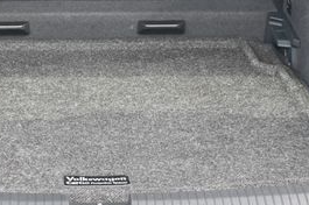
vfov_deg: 11.5
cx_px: 96
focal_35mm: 116
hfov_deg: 17.6
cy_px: -41
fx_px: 994
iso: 450
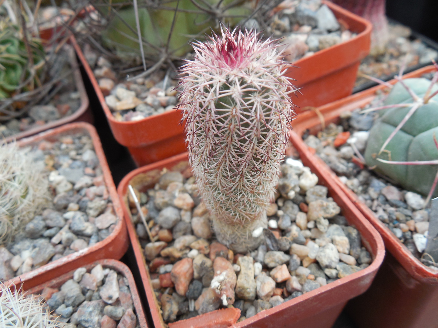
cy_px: 164
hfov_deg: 58.4
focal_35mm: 31
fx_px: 392
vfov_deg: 45.4
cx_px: 219
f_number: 3.6
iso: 125
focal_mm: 5.6
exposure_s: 1/100
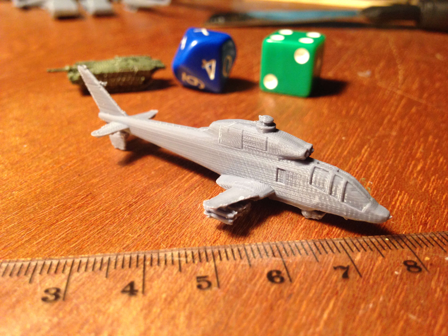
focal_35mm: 33
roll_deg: -0.6
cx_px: 224
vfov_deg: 42.9
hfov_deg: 55.4
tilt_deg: -29.3
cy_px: 168
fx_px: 427
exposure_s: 1/20
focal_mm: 4.12
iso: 160
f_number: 2.4
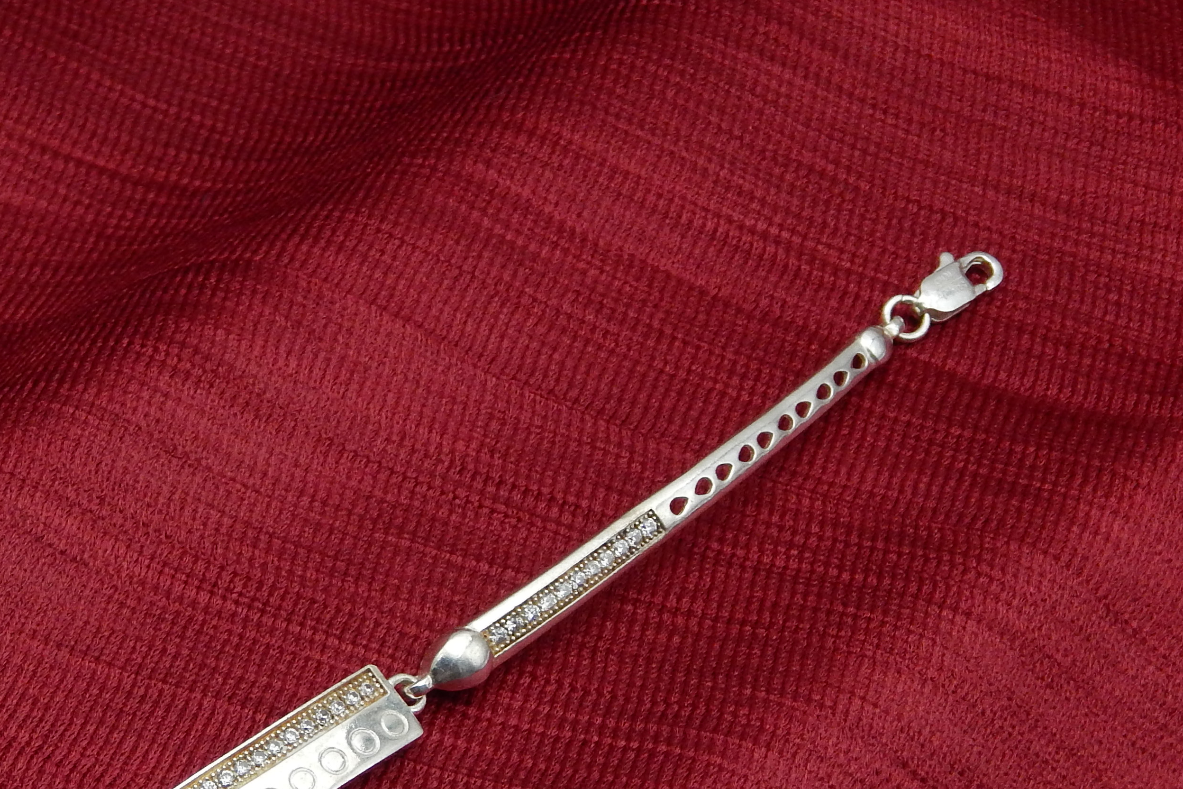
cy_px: 780
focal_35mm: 144
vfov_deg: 9.5
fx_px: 4732
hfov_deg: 14.1
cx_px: 146
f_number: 4.2
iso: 250
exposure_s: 1/250
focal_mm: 13.5
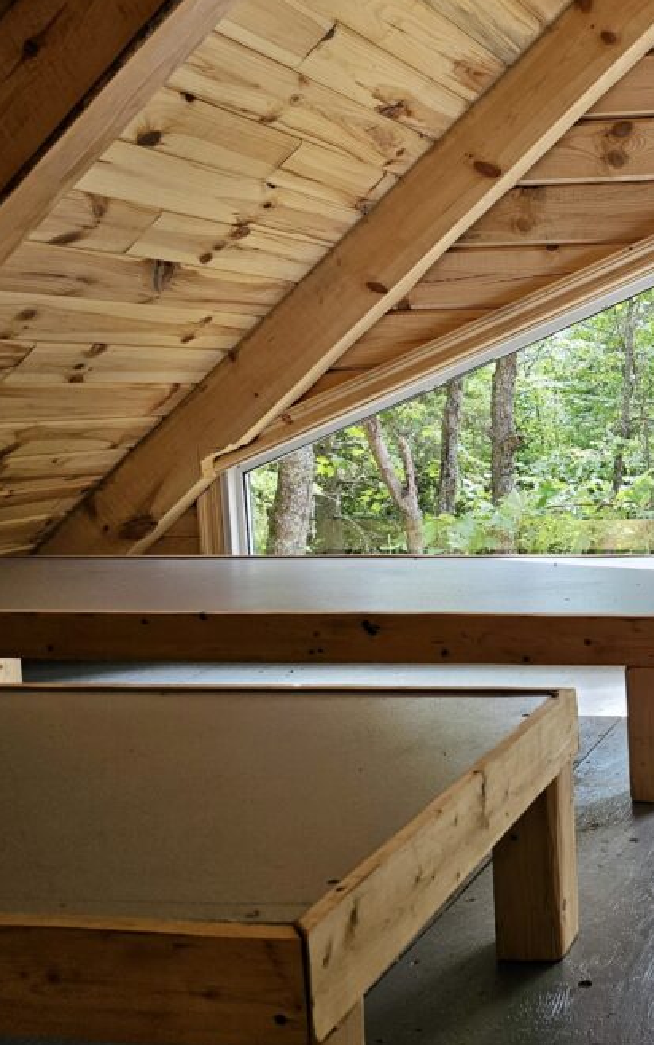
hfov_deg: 29.6
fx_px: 1083
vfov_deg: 51.4
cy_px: 469
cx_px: 749
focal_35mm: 38
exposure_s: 1/190
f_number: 1.7
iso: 40
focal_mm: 6.3
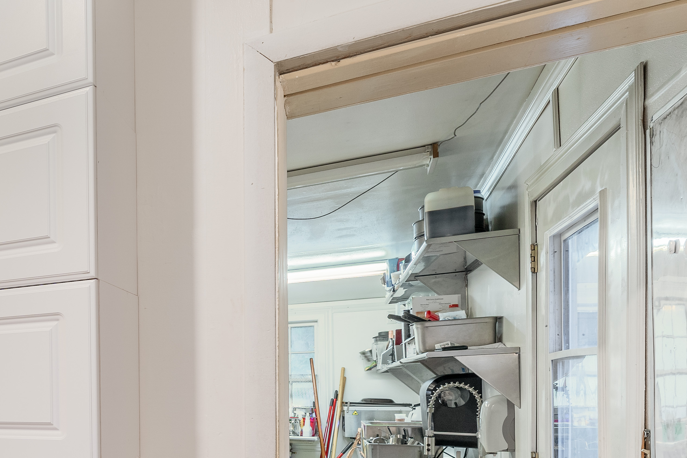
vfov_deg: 37.6
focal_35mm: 33
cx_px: -96
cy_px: 404
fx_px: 630
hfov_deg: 42.5
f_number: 8
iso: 320
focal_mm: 14
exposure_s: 1/80
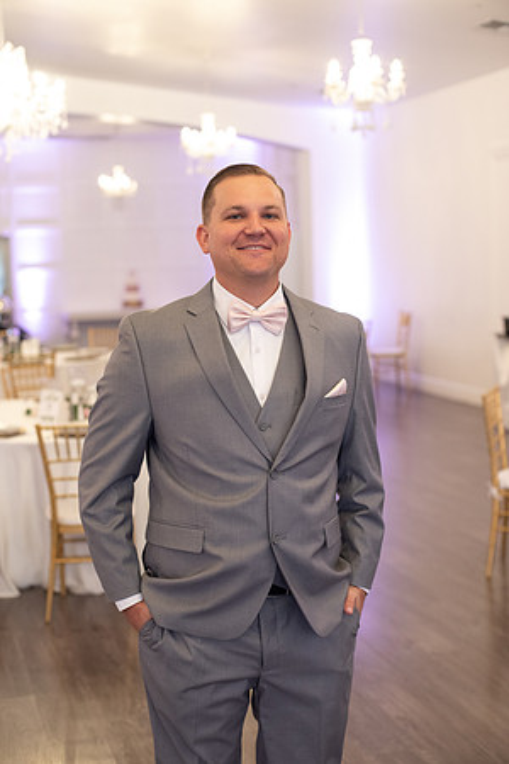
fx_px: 1060
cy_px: 382
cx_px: 254
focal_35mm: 50
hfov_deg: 27.0
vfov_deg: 39.6
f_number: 2.8
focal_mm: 50
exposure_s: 1/250
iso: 1600
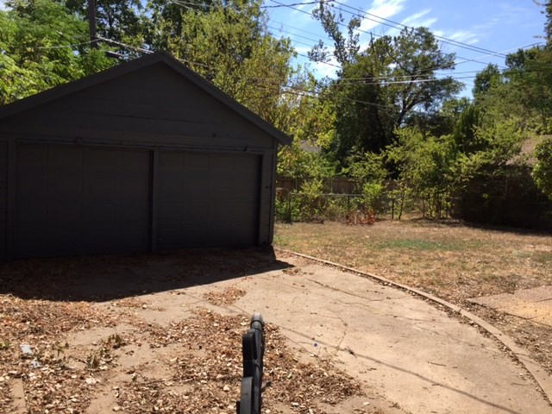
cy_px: 207
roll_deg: -2.6
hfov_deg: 61.7
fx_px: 462
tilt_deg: -6.5
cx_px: 276
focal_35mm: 29
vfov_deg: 48.2
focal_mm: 4.15
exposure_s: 1/1412
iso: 32
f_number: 2.2
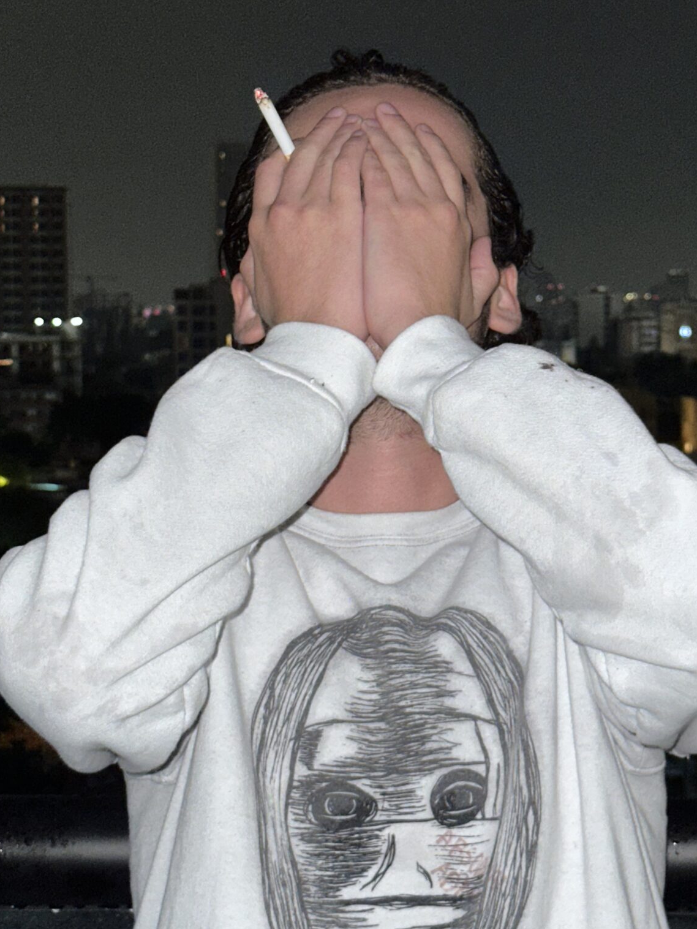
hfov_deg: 18.2
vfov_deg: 24.1
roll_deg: +0.2
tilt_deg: -4.2
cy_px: 461
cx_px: 405
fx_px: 2174
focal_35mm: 81
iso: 64
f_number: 1.78
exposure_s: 1/4
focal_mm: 6.86
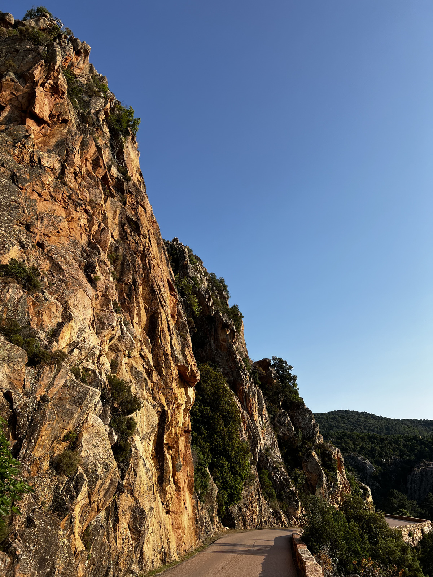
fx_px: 434
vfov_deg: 67.3
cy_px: 288
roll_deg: -0.5
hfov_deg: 53.1
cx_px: 216
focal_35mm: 26
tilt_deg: +24.1
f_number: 1.5
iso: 50
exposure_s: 1/3257
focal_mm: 5.7
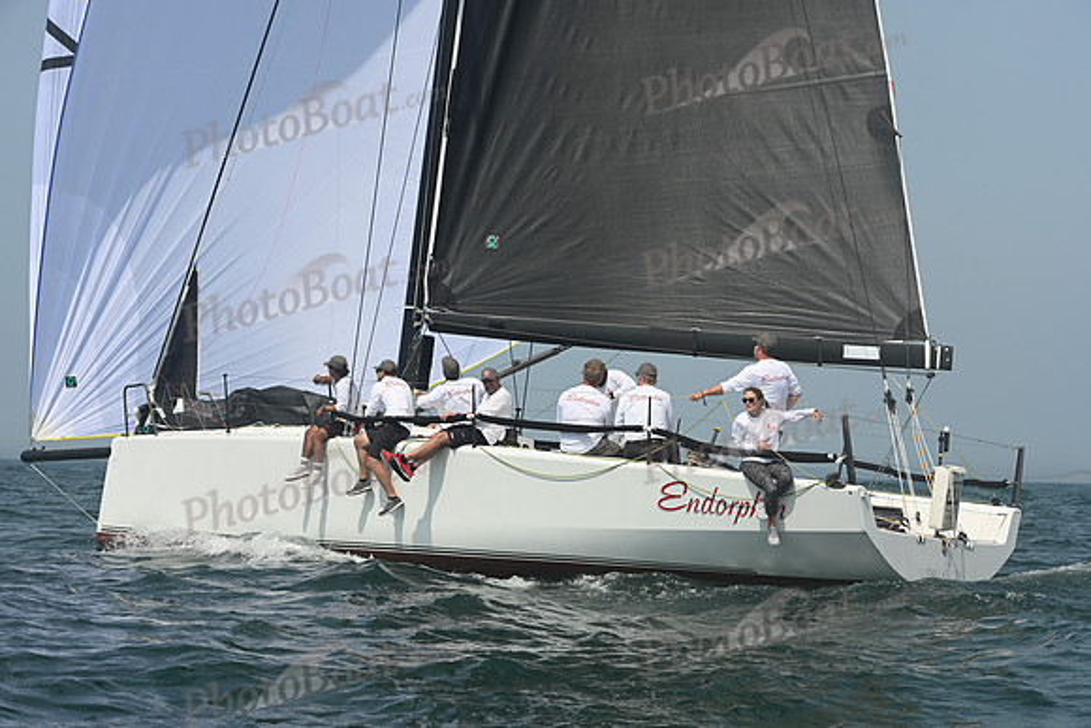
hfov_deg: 28.8
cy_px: 364
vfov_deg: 19.5
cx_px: 546
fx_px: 2122
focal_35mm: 70
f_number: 8
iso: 320
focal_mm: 70
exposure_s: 1/1250
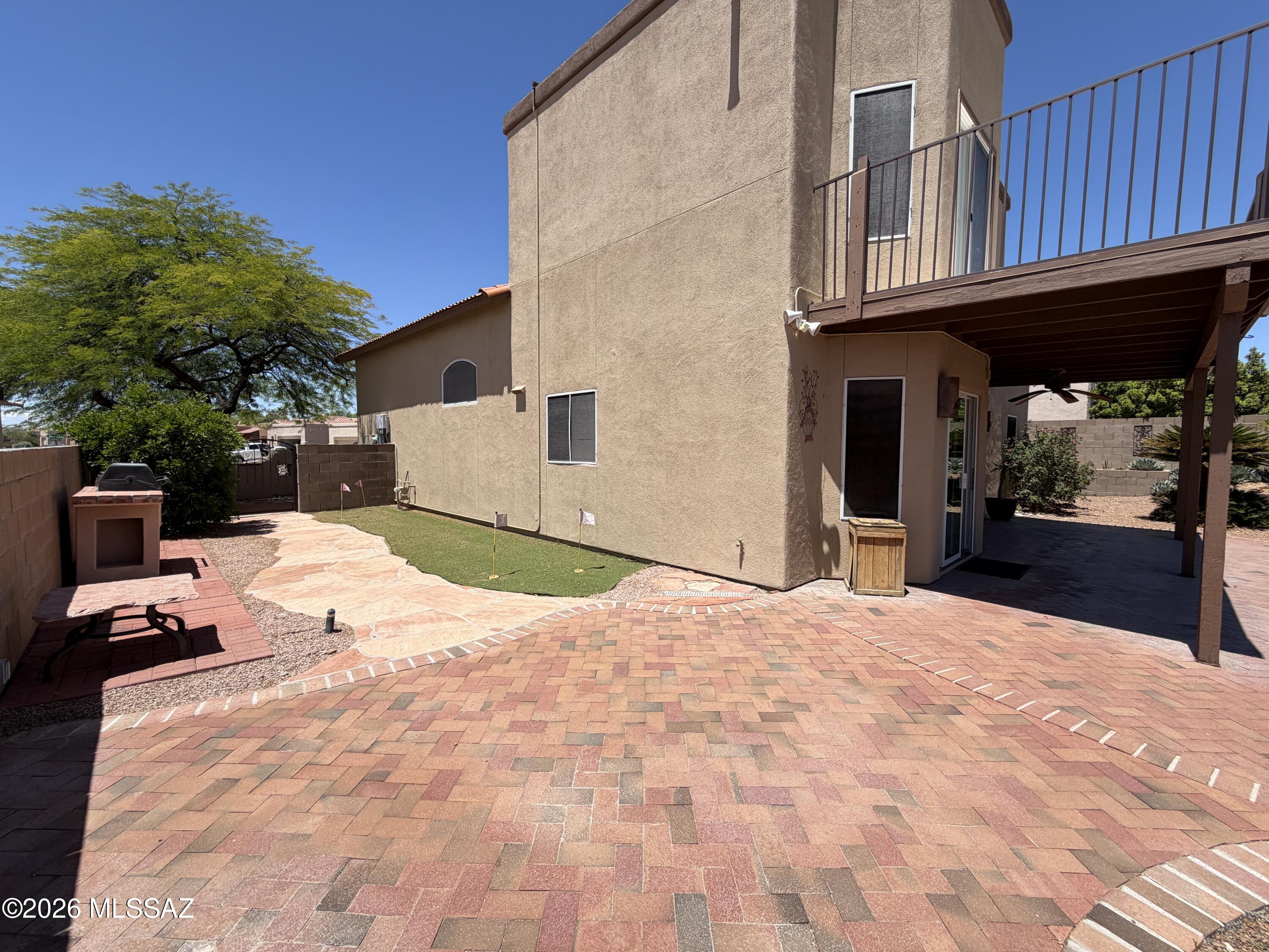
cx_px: 634
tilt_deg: -4.0
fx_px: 513
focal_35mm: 14
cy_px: 476
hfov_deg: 102.1
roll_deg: -0.3
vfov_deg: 85.7
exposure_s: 1/955
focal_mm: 2.22
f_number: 2.2
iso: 20
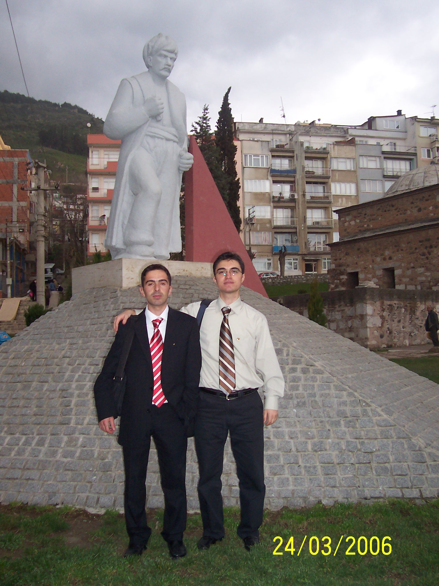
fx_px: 626
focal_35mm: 37
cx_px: 220
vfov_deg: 50.1
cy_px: 293
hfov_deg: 38.7
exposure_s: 1/60
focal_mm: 5.6
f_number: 2.8
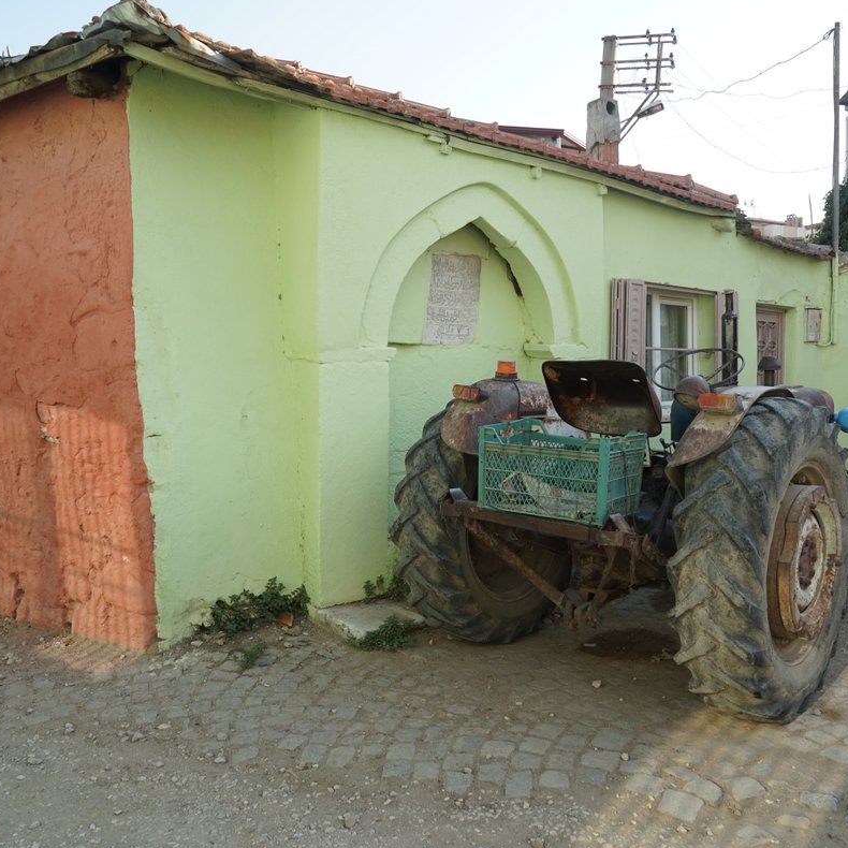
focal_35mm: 31
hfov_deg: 52.4
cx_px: 482
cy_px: 421
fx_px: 859
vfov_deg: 52.5
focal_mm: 24
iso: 100
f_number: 7.1
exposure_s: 1/125
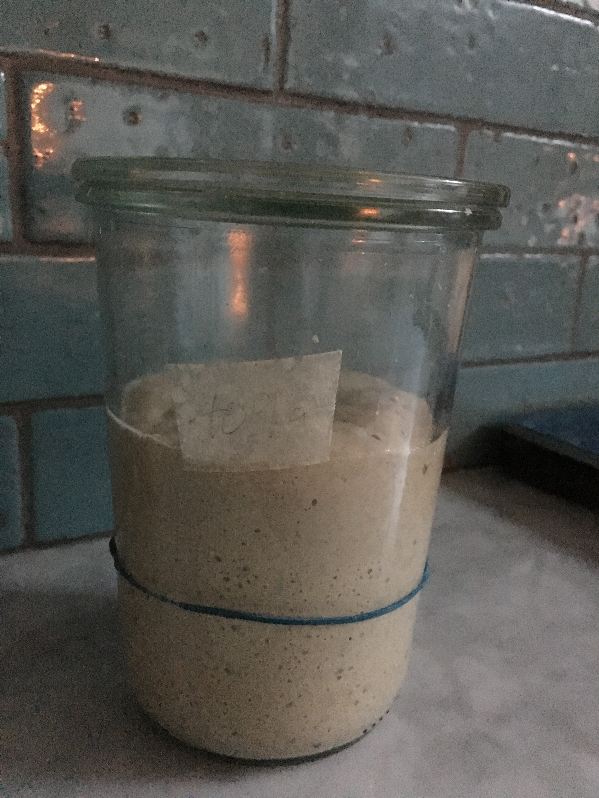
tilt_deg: -15.5
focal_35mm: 29
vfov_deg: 61.7
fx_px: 669
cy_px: 399
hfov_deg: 48.2
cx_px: 300
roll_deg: -3.4
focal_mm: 4.15
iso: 1250
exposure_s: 1/15
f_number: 2.2
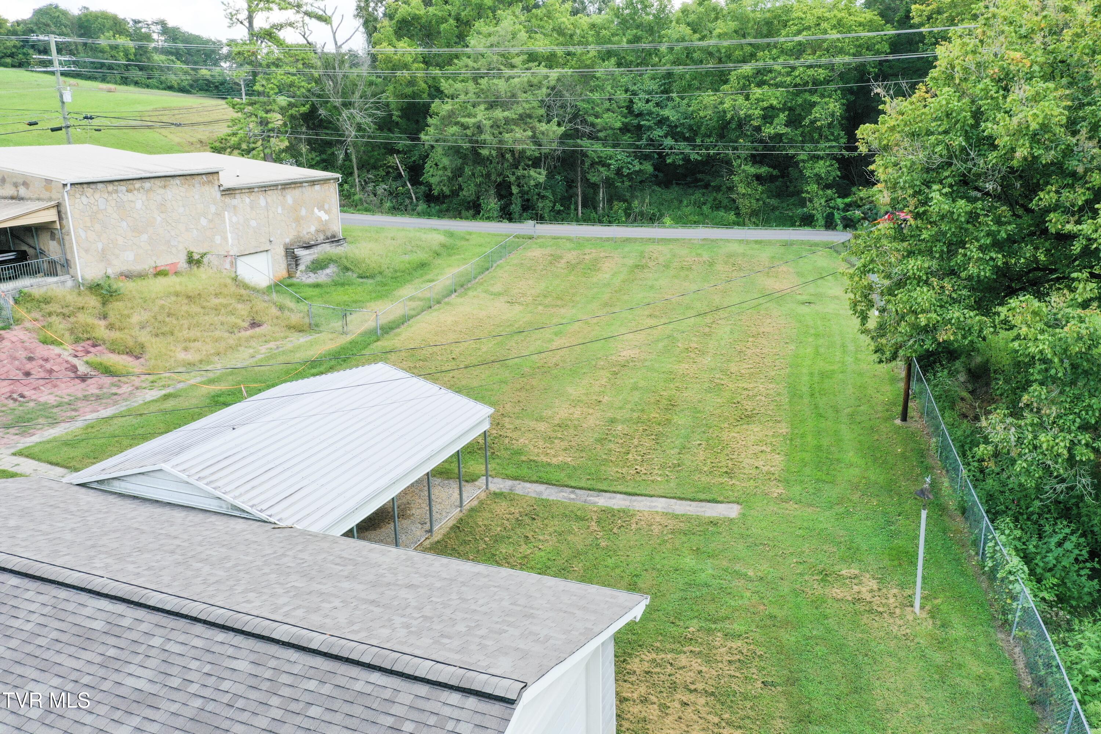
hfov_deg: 65.5
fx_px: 856
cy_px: 367
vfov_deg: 46.4
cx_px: 550
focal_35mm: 28
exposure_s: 1/100
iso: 100
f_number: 8
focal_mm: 10.26
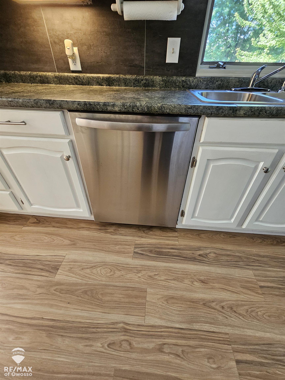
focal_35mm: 13
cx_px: 142
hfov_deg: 89.9
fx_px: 143
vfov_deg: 106.2
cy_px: 190
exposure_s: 1/60
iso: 320
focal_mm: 2.2
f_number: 2.2
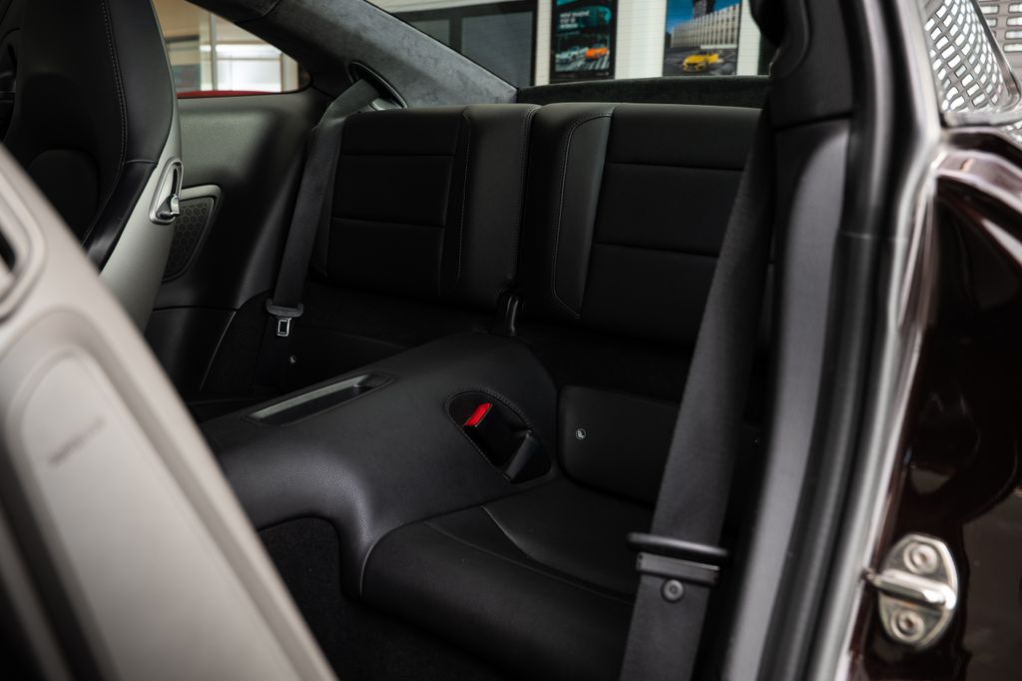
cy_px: 332
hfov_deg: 60.6
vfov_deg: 42.5
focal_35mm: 31
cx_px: 502
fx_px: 874
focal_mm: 29
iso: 200
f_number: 5
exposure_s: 1/50
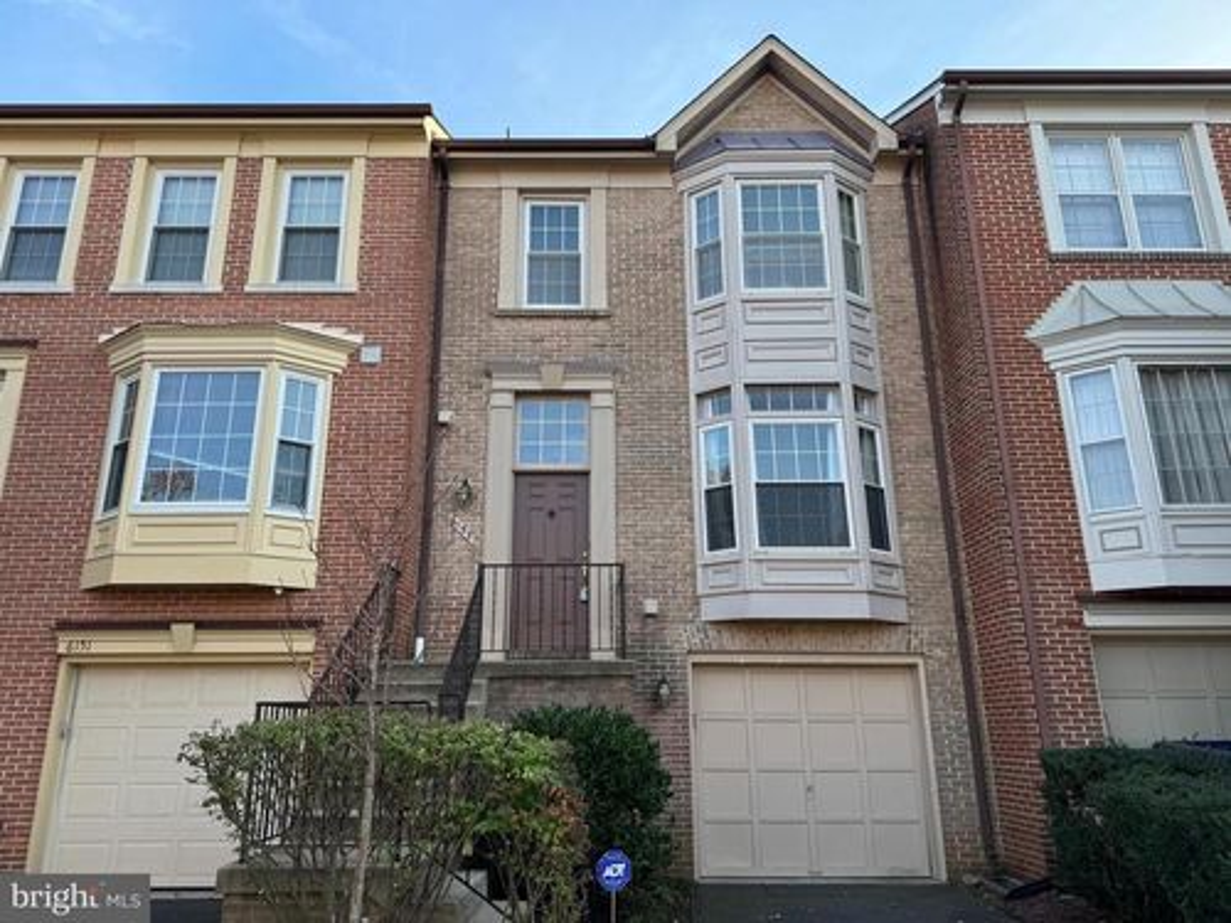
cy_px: 462
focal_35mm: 24
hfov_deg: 71.6
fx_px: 853
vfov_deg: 56.8
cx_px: 616
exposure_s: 1/842
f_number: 1.78
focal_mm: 6.76
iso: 80
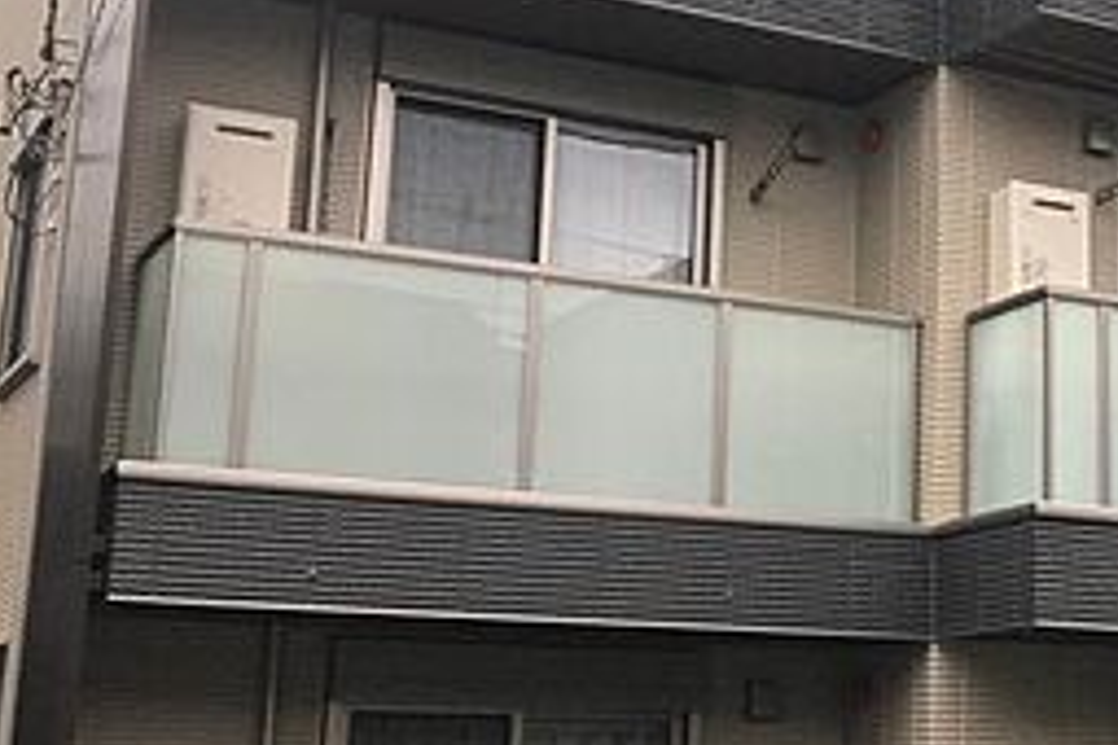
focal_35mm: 73
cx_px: 1048
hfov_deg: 26.6
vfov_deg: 18.6
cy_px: 294
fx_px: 2267
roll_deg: -0.1
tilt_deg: +14.0
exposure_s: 1/120
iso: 32
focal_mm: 3.99
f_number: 1.8
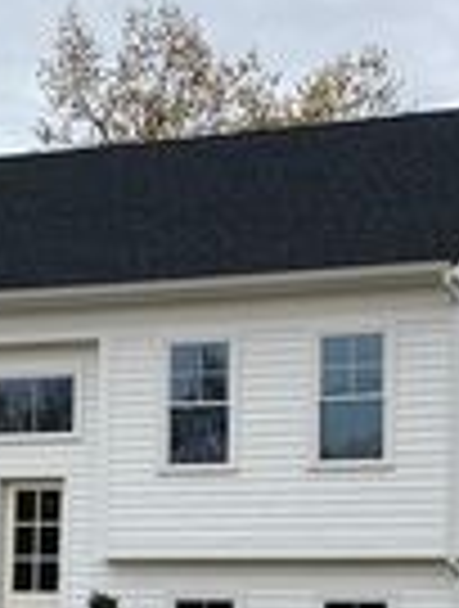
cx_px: 405
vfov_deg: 19.8
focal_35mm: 96
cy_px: 606
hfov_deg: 15.3
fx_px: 1689
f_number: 1.8
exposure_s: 1/640
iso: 32
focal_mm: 4.25
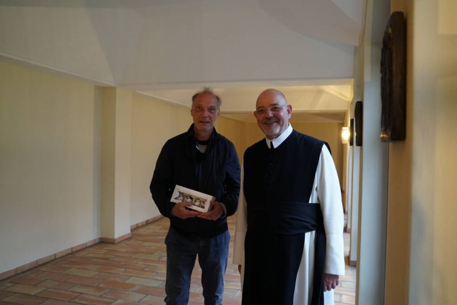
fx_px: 381
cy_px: 152
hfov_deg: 61.9
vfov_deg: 43.7
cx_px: 228
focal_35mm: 30
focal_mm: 30
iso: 3200
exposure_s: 1/160
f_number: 2.8
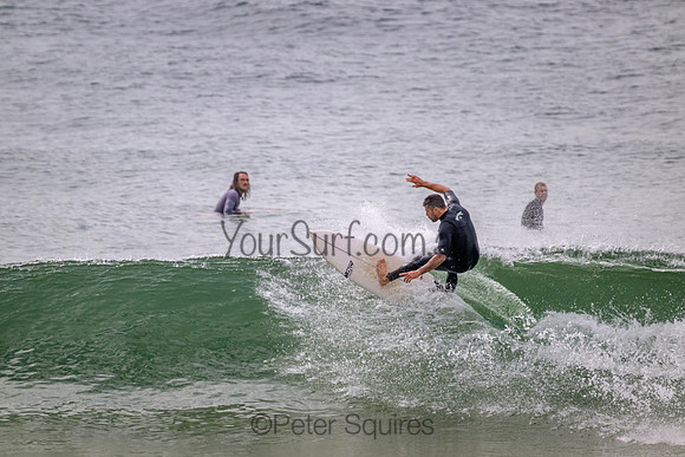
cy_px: 228
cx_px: 342
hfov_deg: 2.6
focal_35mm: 800
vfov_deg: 1.7
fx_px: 15225
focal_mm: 800
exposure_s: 1/2000
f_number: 11
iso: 1400
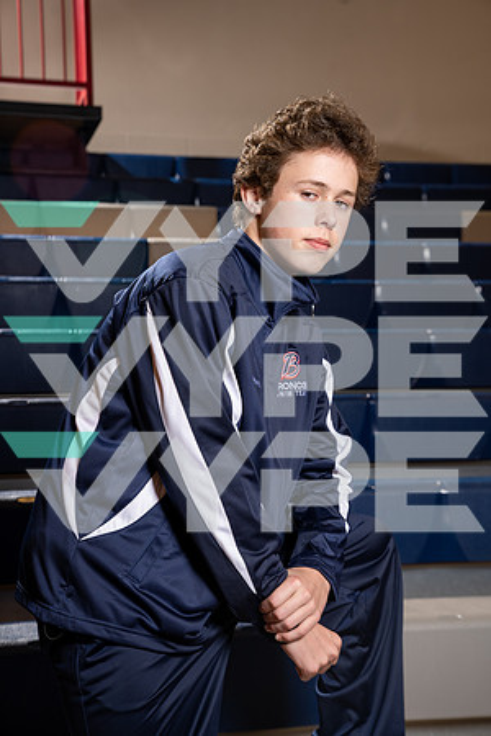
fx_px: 1227
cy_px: 368
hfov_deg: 22.6
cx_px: 246
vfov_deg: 33.4
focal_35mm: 60
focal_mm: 60
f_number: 5.6
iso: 320
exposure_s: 1/250
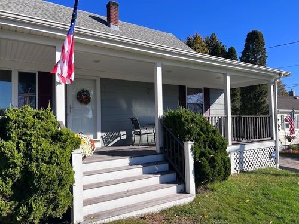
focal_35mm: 26
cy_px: 112
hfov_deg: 67.3
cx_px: 150
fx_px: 225
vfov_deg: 53.1
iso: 50
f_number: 1.5
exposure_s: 1/4274
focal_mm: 5.7
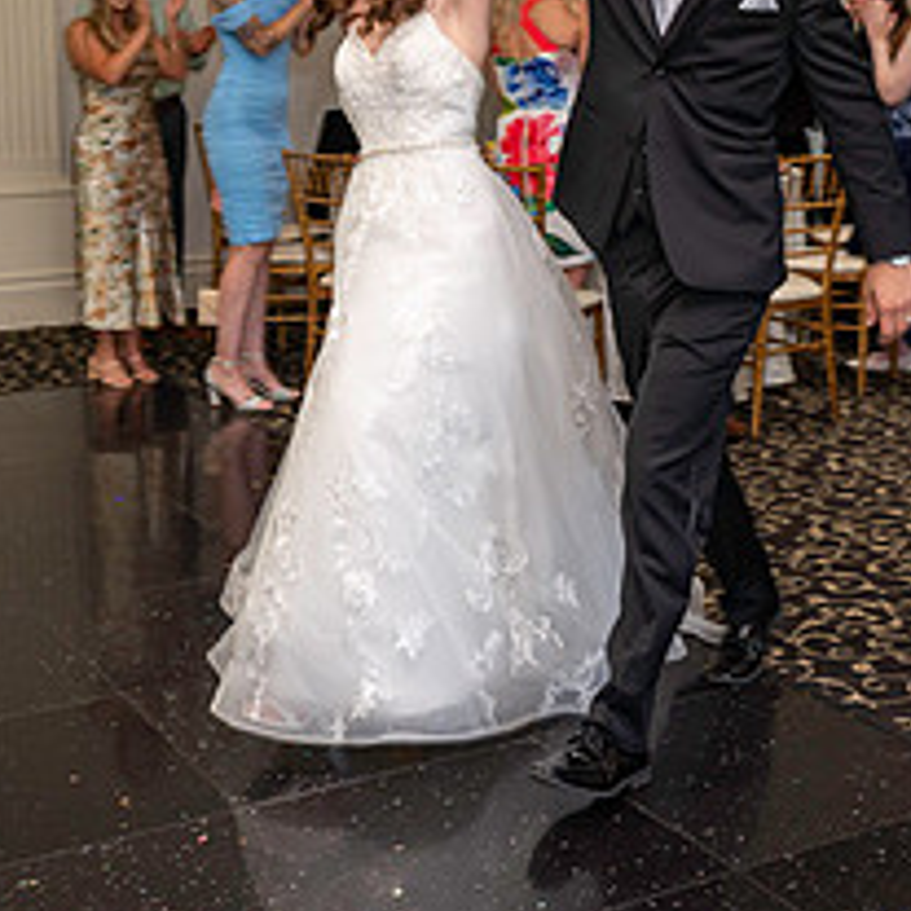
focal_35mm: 57
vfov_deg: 29.6
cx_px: 431
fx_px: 1697
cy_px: 242
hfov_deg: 30.0
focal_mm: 24
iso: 800
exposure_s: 1/100
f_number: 3.5
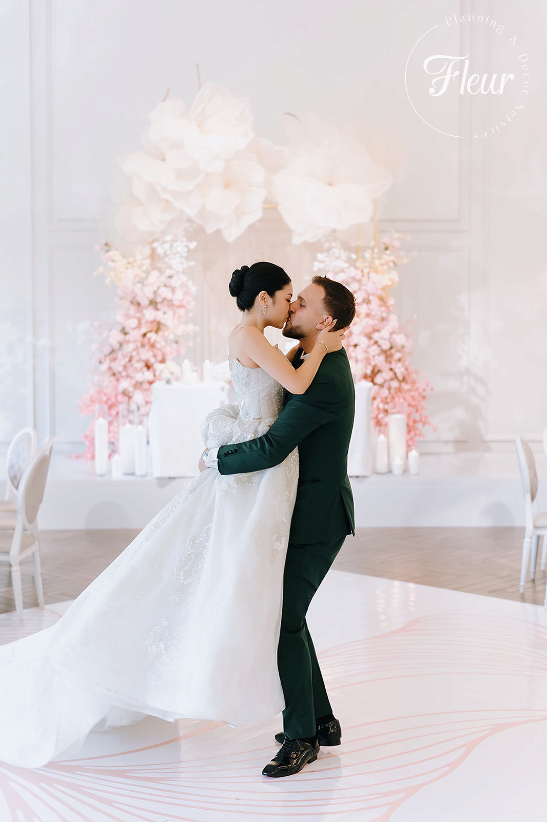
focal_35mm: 50
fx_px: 1140
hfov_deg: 27.0
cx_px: 274
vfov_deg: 39.6
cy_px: 411
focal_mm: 50
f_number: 2
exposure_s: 1/250
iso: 2500
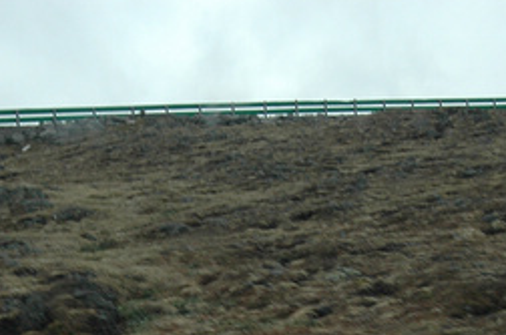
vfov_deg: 13.1
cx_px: 253
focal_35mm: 100
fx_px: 1403
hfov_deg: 20.4
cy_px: 452
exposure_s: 1/250
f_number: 11
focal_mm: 24
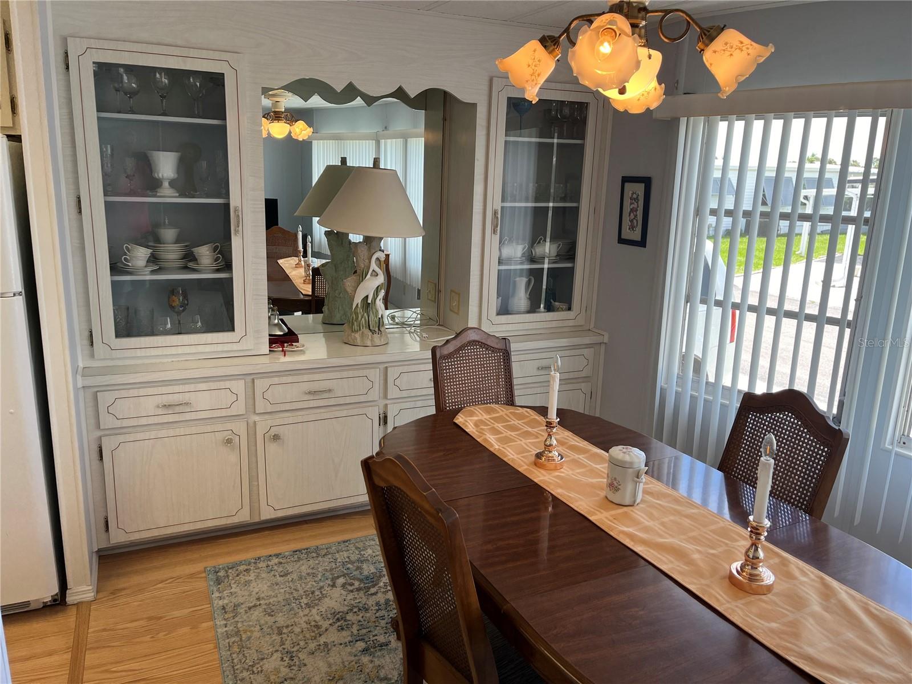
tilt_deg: -11.6
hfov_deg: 67.3
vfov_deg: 53.1
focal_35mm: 26
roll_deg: -1.0
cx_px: 456
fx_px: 685
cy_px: 342
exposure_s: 1/164
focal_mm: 5.1
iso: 50
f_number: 1.6
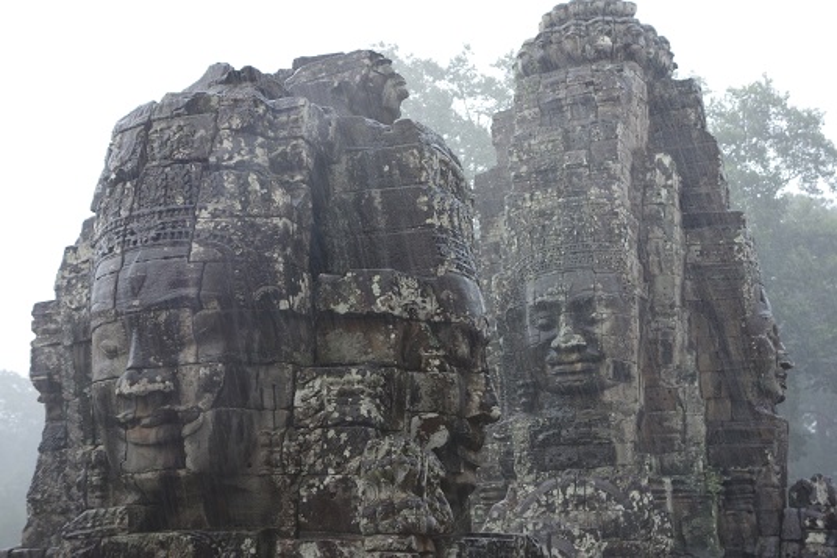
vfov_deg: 27.0
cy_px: 279
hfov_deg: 39.6
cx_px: 418
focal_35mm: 50
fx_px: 1162
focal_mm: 18.45
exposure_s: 1/60
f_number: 3.2
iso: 320
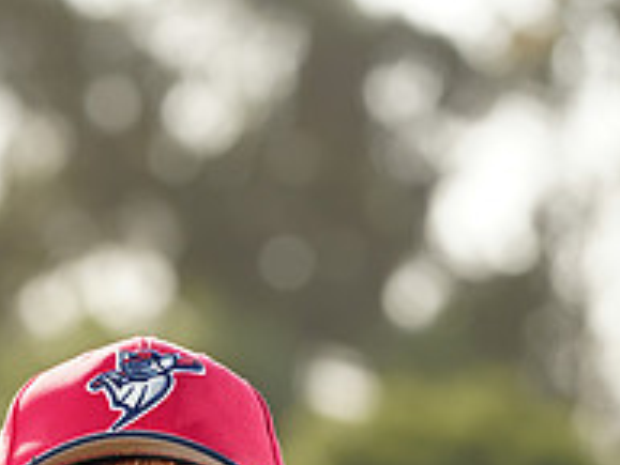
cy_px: 872
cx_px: 95
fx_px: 7599
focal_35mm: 424
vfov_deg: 3.5
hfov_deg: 4.7
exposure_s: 1/250
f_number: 5
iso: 100
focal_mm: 147
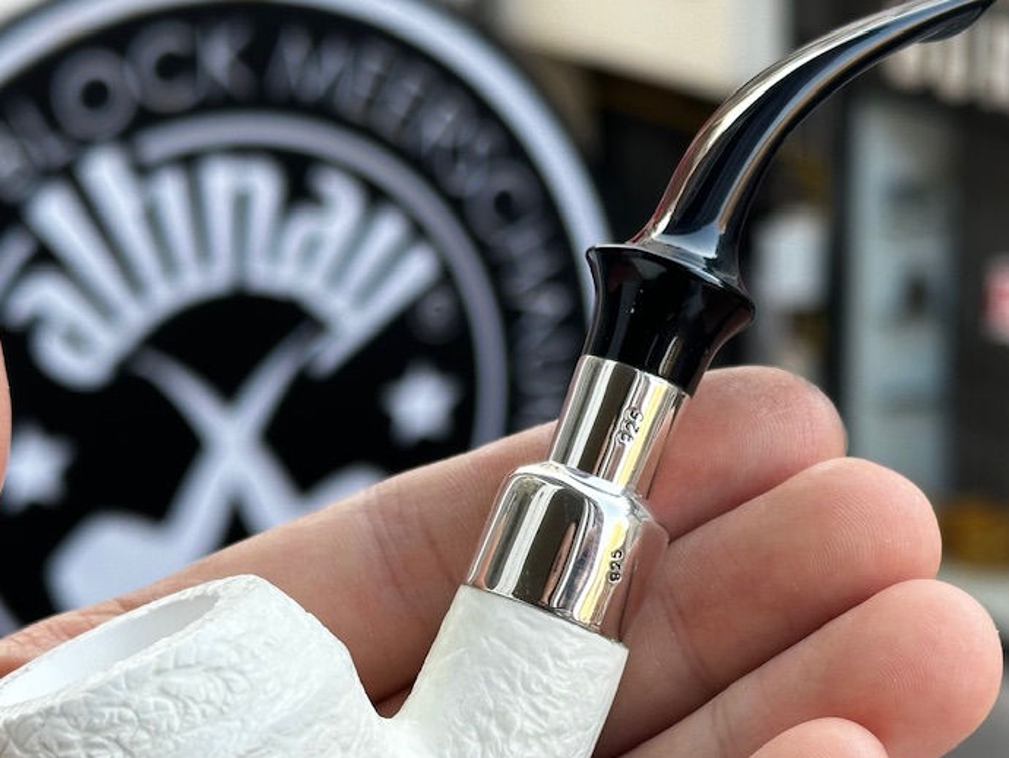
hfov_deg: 22.0
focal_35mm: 89
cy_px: 562
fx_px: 2595
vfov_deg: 16.5
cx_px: 573
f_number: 1.78
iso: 50
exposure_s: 1/131
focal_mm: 6.86
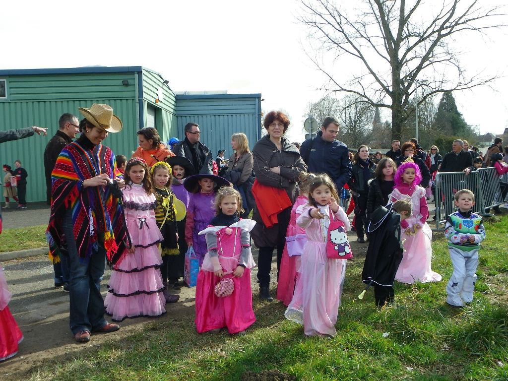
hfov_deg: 49.0
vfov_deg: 37.7
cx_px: 254
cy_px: 190
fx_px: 558
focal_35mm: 38
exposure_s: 1/80
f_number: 7.1
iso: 50
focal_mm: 6.8
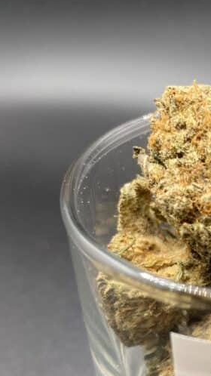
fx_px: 557
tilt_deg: -34.8
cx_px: 265
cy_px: 243
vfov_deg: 36.9
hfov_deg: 19.9
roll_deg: -2.0
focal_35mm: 56
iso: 100
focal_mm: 4.25
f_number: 1.8
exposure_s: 1/120
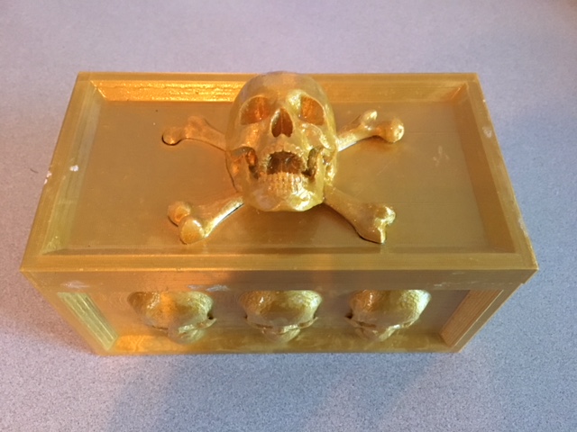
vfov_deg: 48.2
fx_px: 483
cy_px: 216
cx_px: 288
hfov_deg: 61.7
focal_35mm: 29
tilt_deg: -56.2
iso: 320
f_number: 2.2
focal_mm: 4.15
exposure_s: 1/15
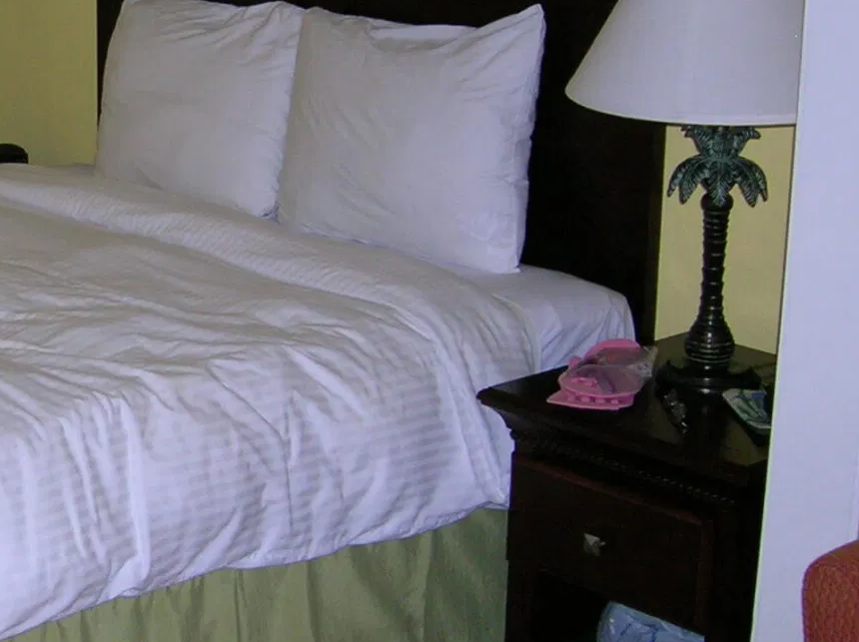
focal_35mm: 81
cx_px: -12
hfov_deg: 23.1
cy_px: 259
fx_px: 2008
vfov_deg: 18.2
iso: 81
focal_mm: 5.7
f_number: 2.9
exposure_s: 1/60.1
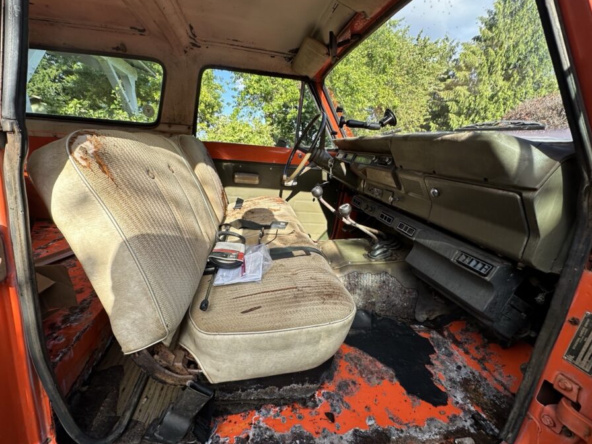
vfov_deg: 78.0
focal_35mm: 16
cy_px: 238
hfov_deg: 94.3
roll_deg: +2.3
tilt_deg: -16.5
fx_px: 274
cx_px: 275
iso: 40
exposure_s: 1/356
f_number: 2.2
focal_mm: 2.22
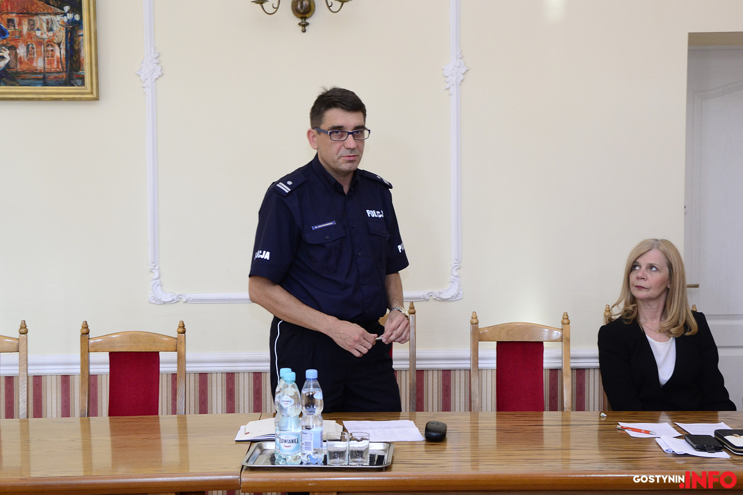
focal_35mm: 60
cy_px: 248
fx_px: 1238
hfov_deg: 33.4
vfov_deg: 22.6
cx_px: 372
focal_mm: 40
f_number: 5.6
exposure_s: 1/60
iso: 800
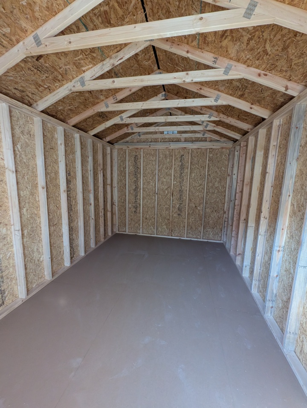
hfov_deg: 90.1
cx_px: 154
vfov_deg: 106.1
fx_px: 153
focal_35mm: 13
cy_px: 204
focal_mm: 1.95
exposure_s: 1/118
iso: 518
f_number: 2.2
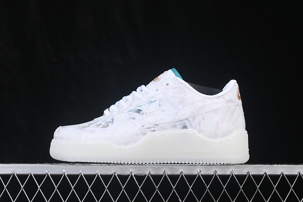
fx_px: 631
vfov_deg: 18.2
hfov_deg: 27.0
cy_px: 101
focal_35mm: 75
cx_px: 152
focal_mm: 50
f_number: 8
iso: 160
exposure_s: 1/80
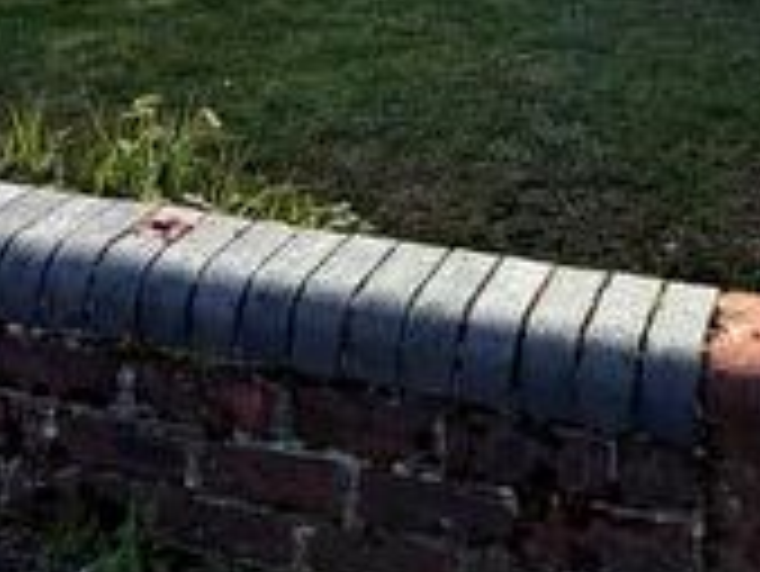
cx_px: 612
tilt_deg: -1.7
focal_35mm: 58
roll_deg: +0.8
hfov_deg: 32.3
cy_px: -385
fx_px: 1274
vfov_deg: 20.1
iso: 40
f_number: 2.2
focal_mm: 2.22
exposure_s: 1/619
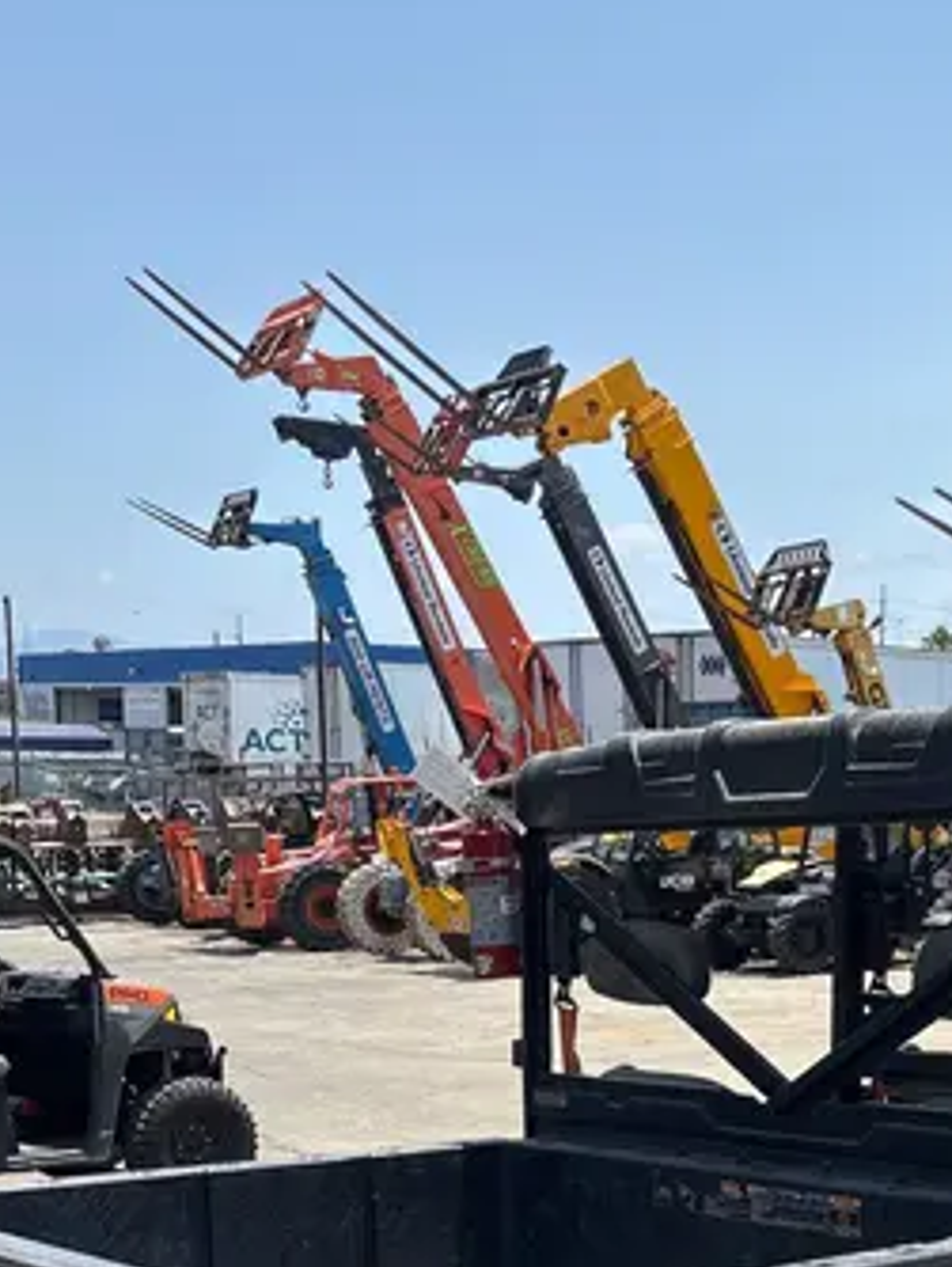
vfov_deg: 32.2
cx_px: 853
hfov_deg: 24.9
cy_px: 1125
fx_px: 2087
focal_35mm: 57
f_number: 1.6
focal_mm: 5.96
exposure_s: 1/3534
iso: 50
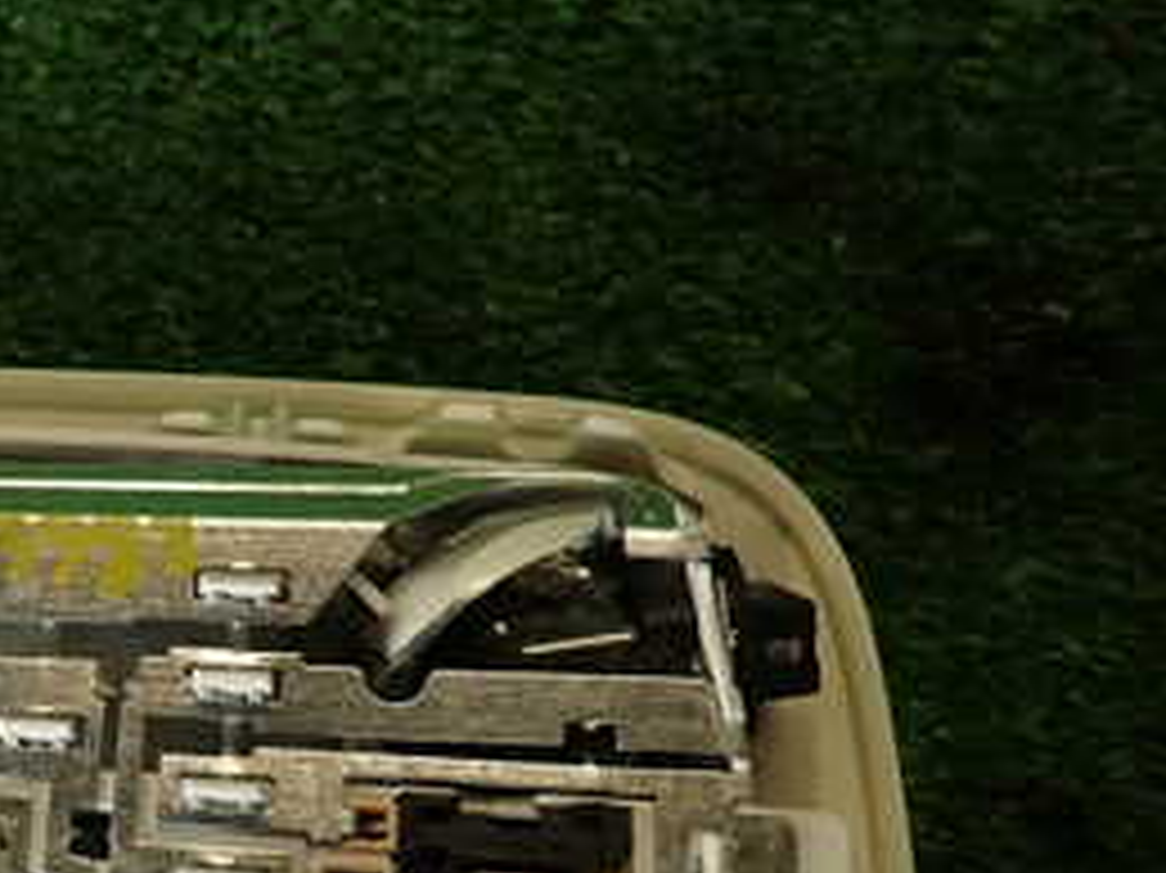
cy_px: 747
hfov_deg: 29.3
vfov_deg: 24.6
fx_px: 1953
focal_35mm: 58
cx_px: -180
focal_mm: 4.5
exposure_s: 1/100
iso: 100
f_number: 2
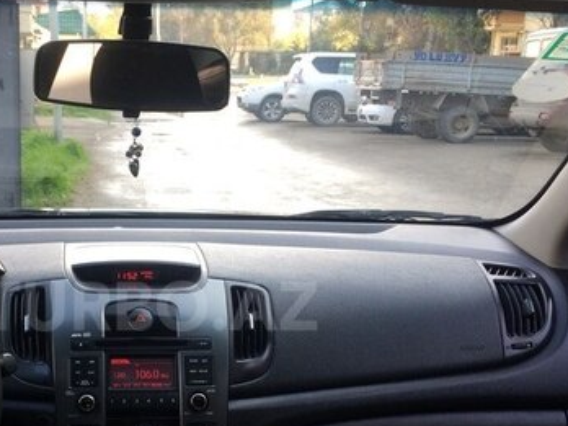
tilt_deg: -13.0
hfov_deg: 34.3
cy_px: 306
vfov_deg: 26.3
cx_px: 150
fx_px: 902
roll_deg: -2.7
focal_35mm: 55
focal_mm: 4.15
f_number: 2.2
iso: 32
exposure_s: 1/121
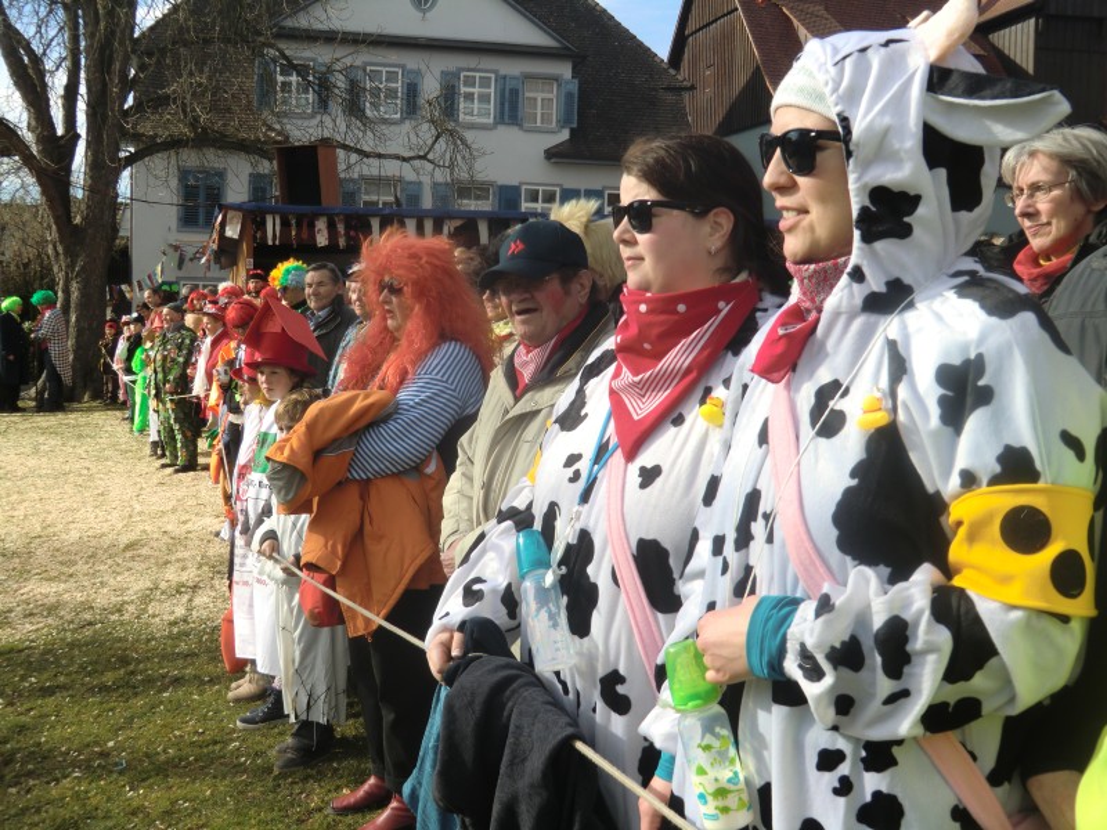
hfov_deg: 46.8
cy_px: 415
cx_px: 554
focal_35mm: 40
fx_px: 1279
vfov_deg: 36.0
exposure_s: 1/400
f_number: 3.8
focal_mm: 7.1
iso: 64
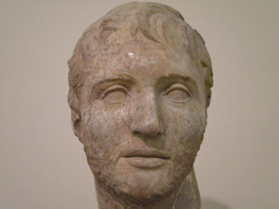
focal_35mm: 68
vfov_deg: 21.6
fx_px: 548
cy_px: 104
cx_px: 140
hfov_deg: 28.6
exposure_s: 1/68
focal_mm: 12.3
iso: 800
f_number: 4.6
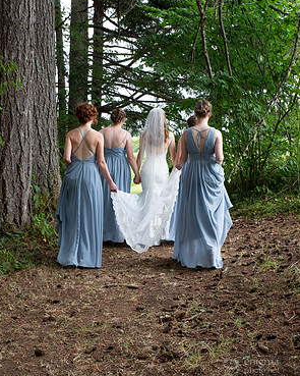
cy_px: 165
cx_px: 148
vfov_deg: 34.1
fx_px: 611
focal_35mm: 55
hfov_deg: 27.6
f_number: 9
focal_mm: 48
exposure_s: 1/100
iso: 400
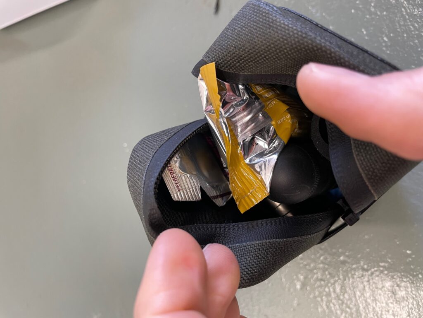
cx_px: 212
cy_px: 159
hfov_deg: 67.3
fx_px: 318
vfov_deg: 53.1
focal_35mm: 26
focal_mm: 4.2
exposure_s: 1/50
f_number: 1.6
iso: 125
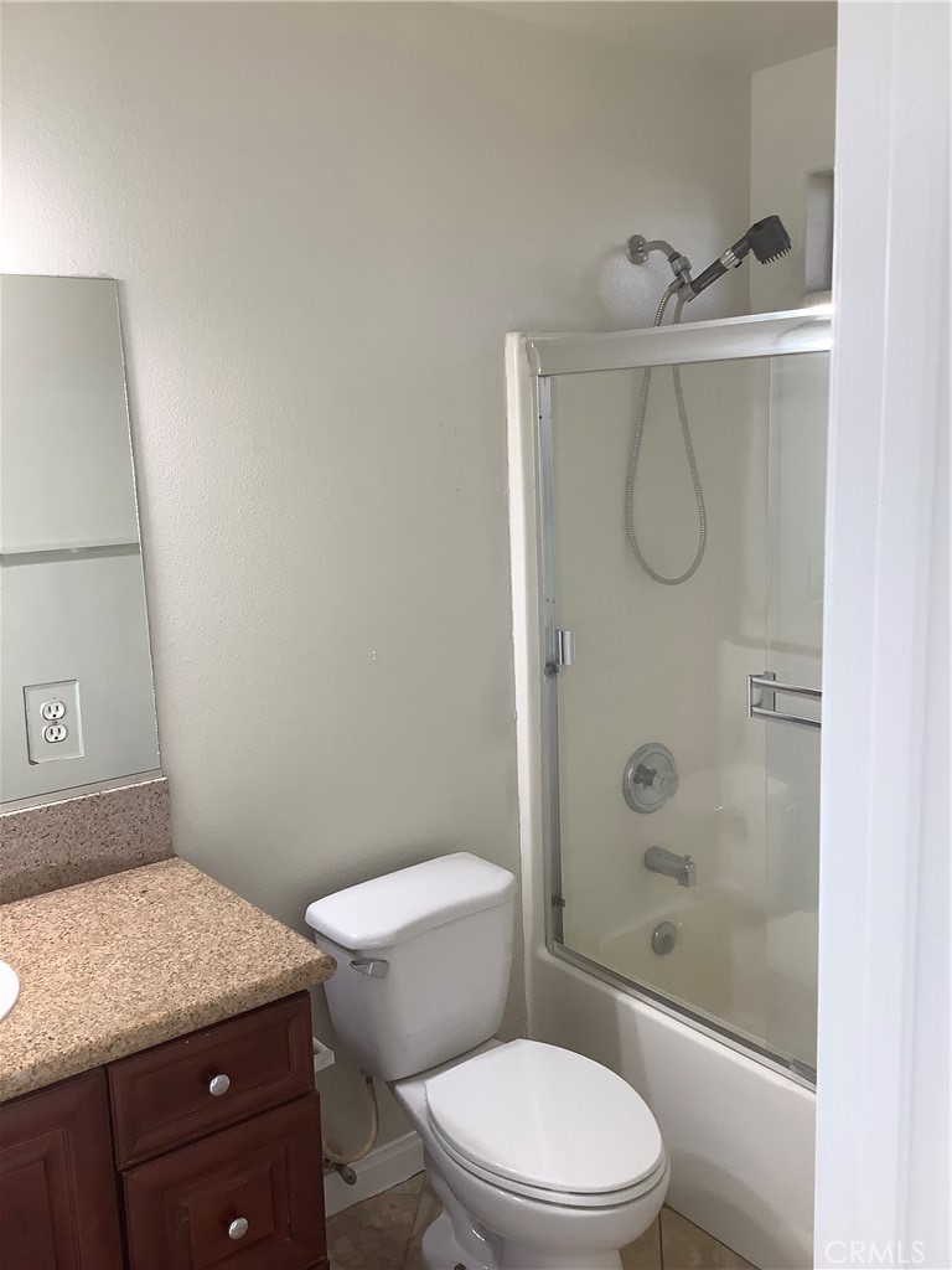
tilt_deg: -9.8
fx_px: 1137
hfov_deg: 45.4
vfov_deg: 58.4
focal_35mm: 31
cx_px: 476
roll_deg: +3.6
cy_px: 635
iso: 50
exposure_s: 1/60
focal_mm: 3.3
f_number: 2.4
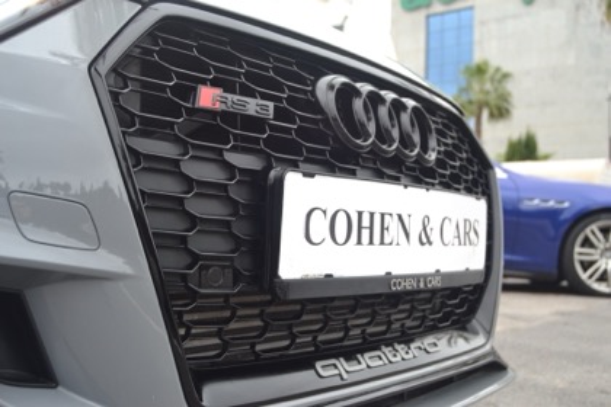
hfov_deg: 46.4
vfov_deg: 31.9
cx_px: 306
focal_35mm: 42
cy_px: 204
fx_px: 713
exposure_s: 1/125
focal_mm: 28
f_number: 5.6
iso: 250
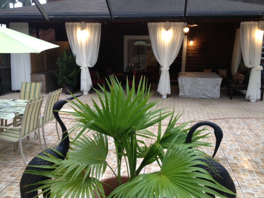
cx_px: 132
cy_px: 99
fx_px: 267
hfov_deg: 52.6
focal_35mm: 35
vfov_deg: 40.7
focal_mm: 4.28
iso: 64
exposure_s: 1/30
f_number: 2.4
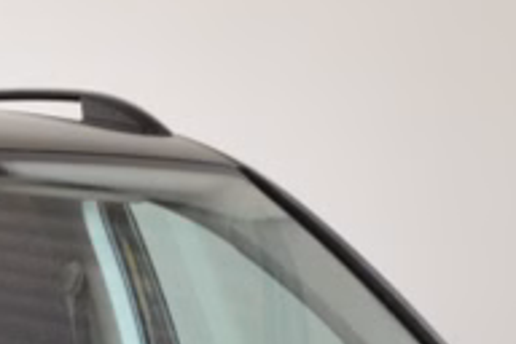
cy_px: 701
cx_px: -78
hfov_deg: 5.0
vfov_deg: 3.3
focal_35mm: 413
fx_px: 5919
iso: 3200
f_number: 5.3
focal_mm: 66
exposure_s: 1/60
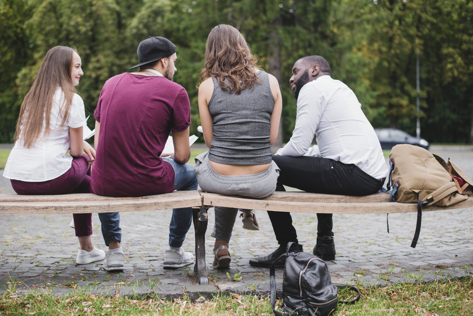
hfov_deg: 39.6
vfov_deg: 27.0
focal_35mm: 50
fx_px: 657
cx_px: 236
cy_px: 158
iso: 200
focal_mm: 50
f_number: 2.2
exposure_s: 1/160
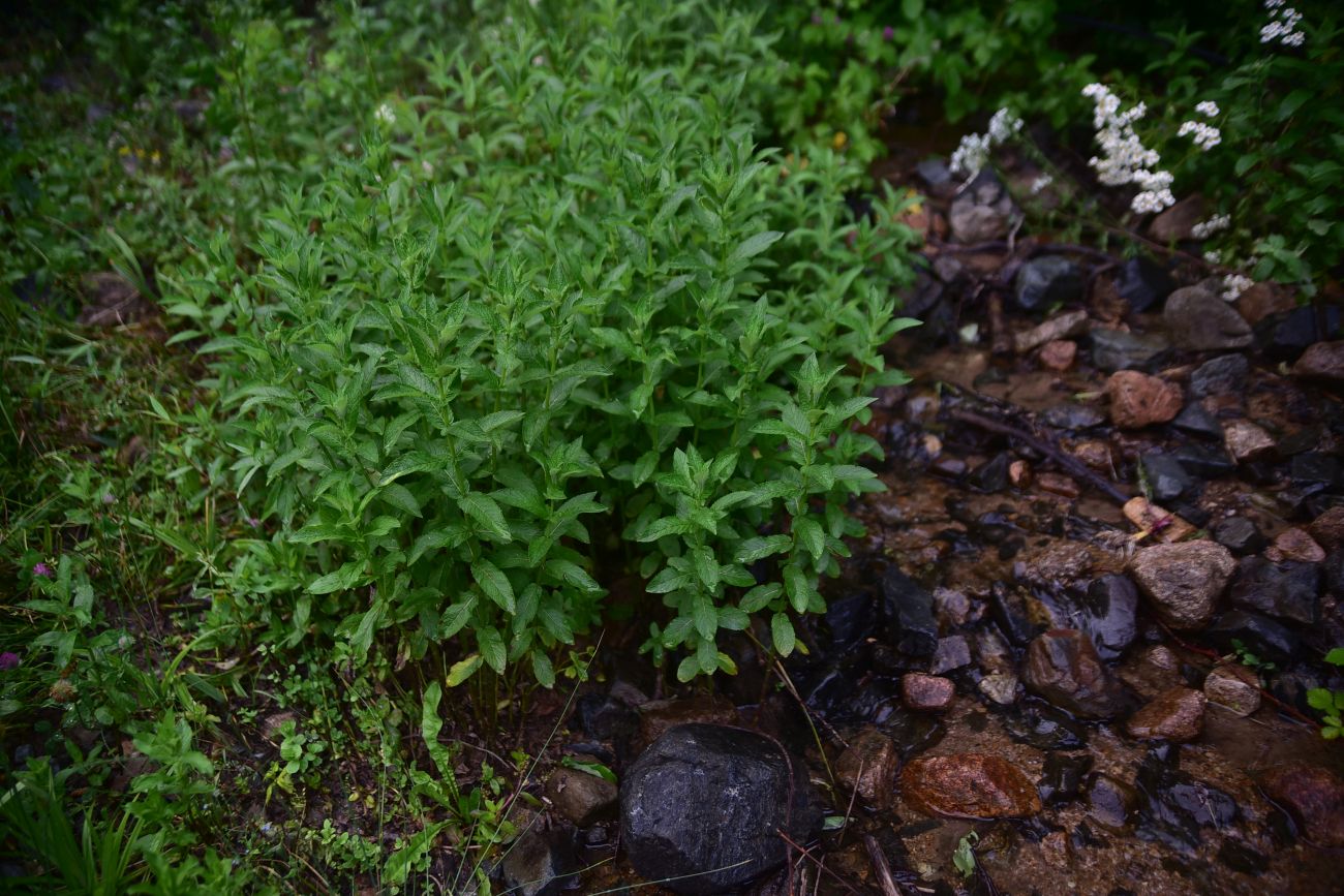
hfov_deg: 39.6
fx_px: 1867
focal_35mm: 50
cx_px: 672
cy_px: 448
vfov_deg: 27.0
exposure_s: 1/125
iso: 320
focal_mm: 50
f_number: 2.8
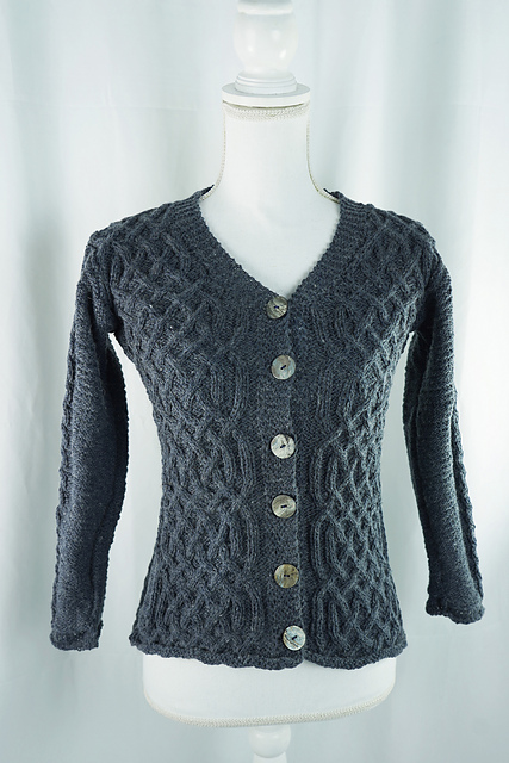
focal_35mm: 30
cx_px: 254
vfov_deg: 61.9
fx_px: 636
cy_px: 382
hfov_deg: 43.6
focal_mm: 30
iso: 100
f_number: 5
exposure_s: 1/60
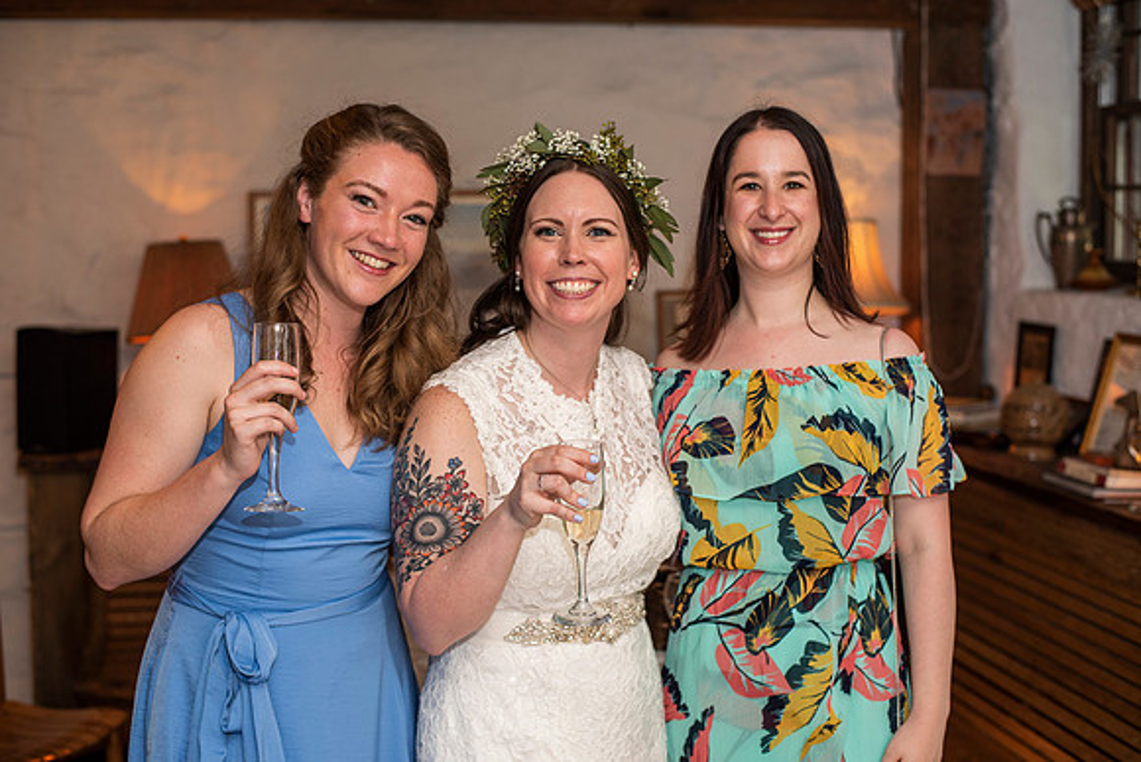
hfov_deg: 39.6
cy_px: 381
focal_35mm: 50
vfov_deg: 27.0
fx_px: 1585
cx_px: 570
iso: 500
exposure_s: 1/100
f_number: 3.2
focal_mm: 50
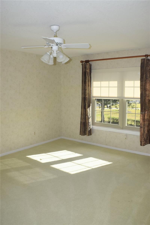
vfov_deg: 51.3
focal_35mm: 38
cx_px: 75
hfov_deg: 35.5
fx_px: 234
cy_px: 112
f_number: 5.6
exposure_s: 1/125
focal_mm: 25
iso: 110
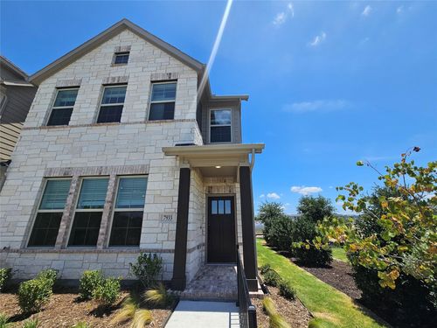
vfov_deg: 89.9
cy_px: 164
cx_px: 218
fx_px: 164
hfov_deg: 106.2
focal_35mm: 13
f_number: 2.2
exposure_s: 1/2430
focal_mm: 2.2
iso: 50
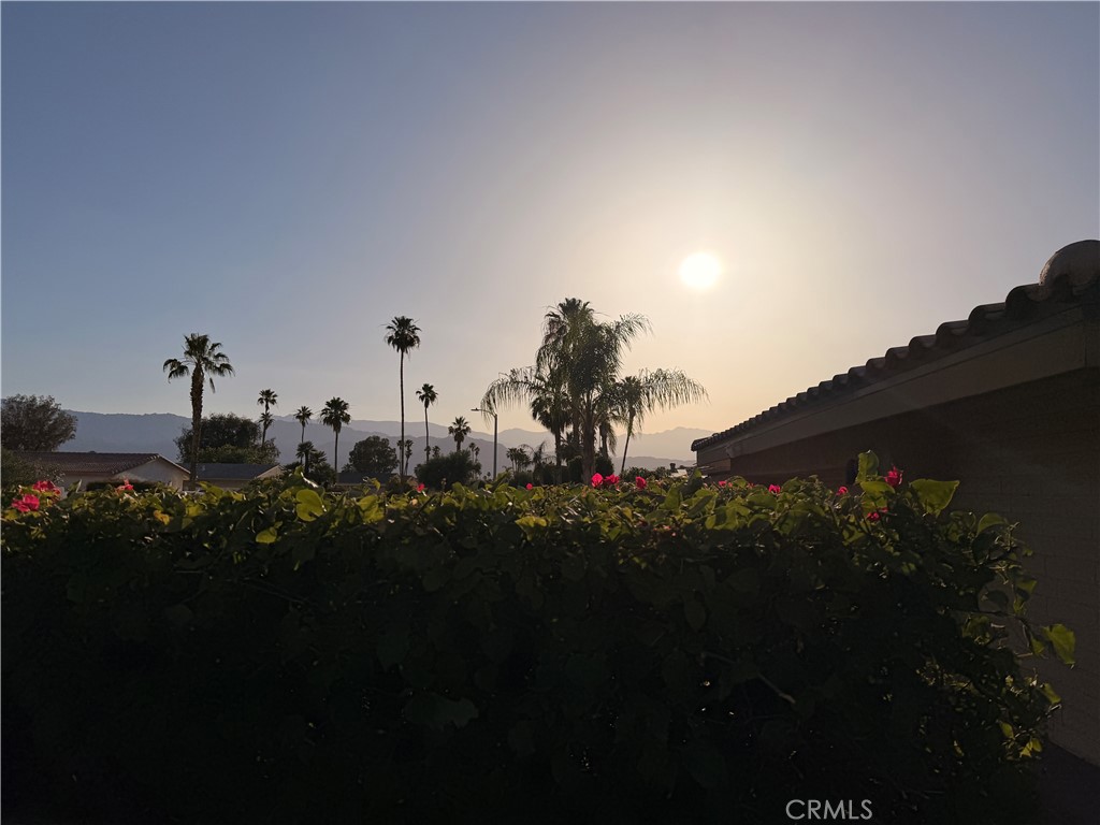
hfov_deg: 71.6
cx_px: 550
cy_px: 412
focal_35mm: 24
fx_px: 763
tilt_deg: +5.3
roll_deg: -0.6
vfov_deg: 56.8
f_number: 1.78
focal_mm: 6.76
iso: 80
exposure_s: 1/55556
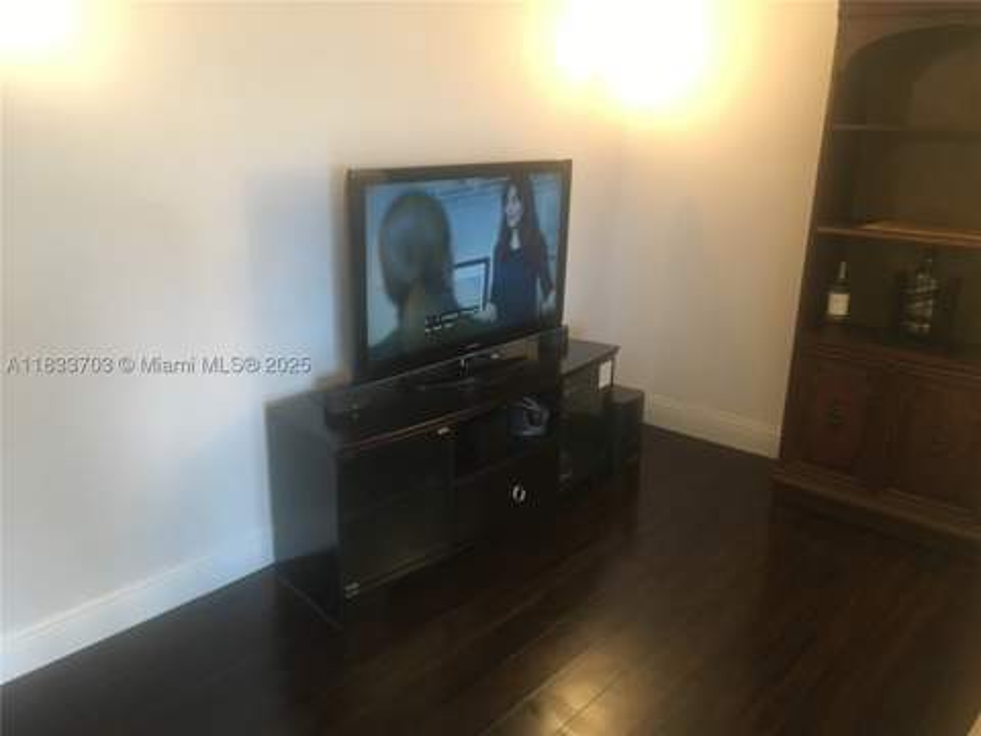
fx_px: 822
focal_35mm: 29
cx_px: 490
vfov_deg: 48.2
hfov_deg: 61.7
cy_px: 368
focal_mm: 4.15
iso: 200
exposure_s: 1/30
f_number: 2.2
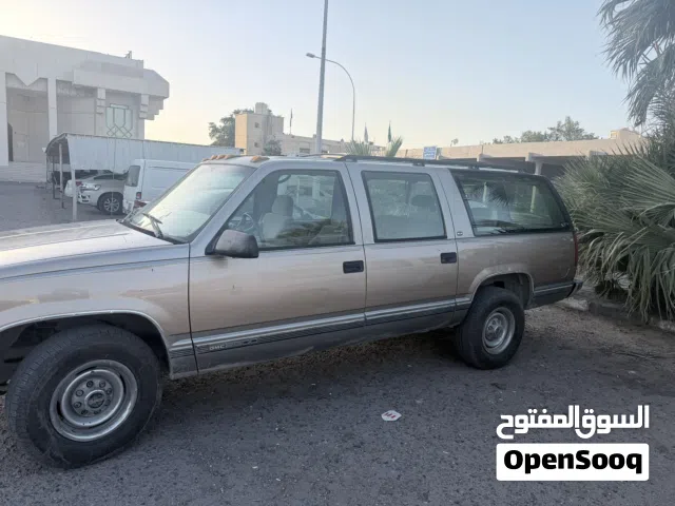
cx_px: 338
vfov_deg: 56.8
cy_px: 253
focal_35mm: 24
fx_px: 468
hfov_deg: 71.6
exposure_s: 1/1618
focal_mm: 6.76
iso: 80
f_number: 1.78
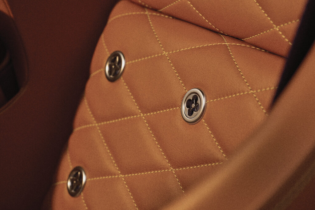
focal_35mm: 90
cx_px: 158
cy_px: 105
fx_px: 788
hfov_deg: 22.6
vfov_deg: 15.2
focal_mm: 90
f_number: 8
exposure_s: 1/1250
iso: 800
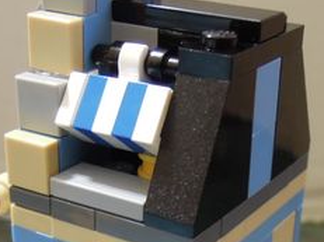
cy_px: 259
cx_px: 160
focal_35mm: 83
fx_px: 776
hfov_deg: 23.6
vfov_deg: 17.2
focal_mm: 4.3
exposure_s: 1/5
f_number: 2
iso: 160
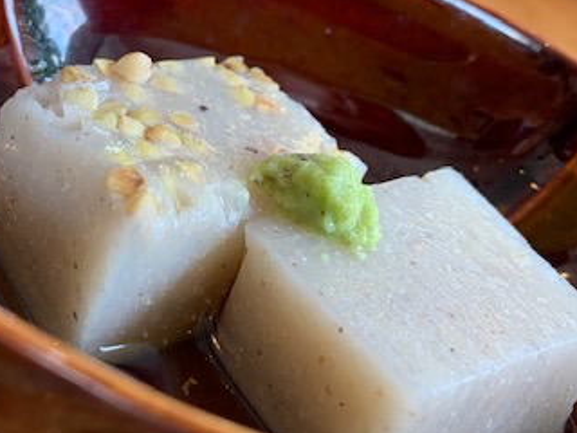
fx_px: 867
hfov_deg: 36.3
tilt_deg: -29.4
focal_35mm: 52
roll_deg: -21.5
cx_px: 177
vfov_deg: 27.5
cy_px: 96
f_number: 1.8
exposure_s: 1/120
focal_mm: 4.25
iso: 64
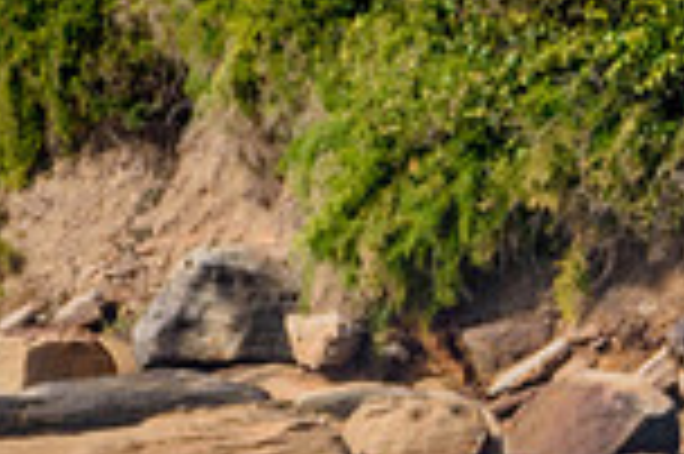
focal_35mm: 2868
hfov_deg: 0.7
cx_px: 792
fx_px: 54433
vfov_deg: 0.5
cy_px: 771
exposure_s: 1/2000
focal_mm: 500
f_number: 5.6
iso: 280
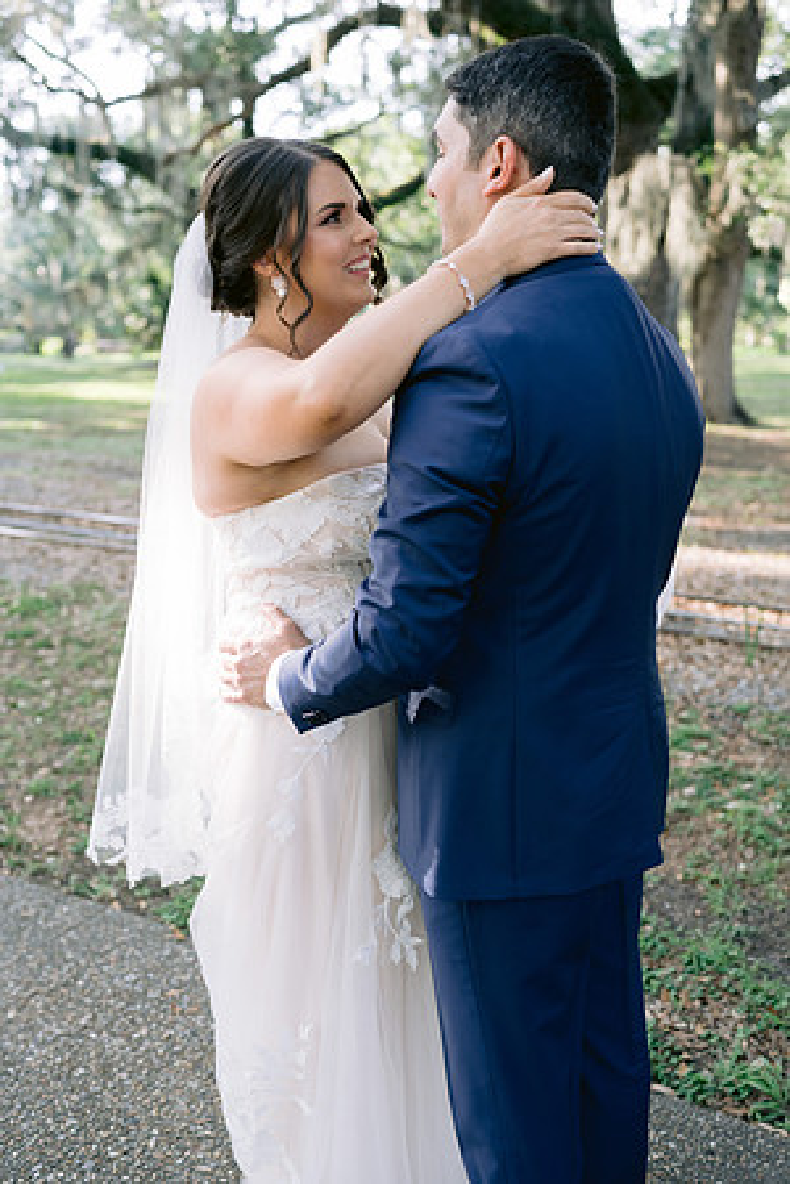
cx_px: 395
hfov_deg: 37.9
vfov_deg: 54.4
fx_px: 1152
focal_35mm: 35
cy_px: 592
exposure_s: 1/250
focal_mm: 35
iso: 250
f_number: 2.8
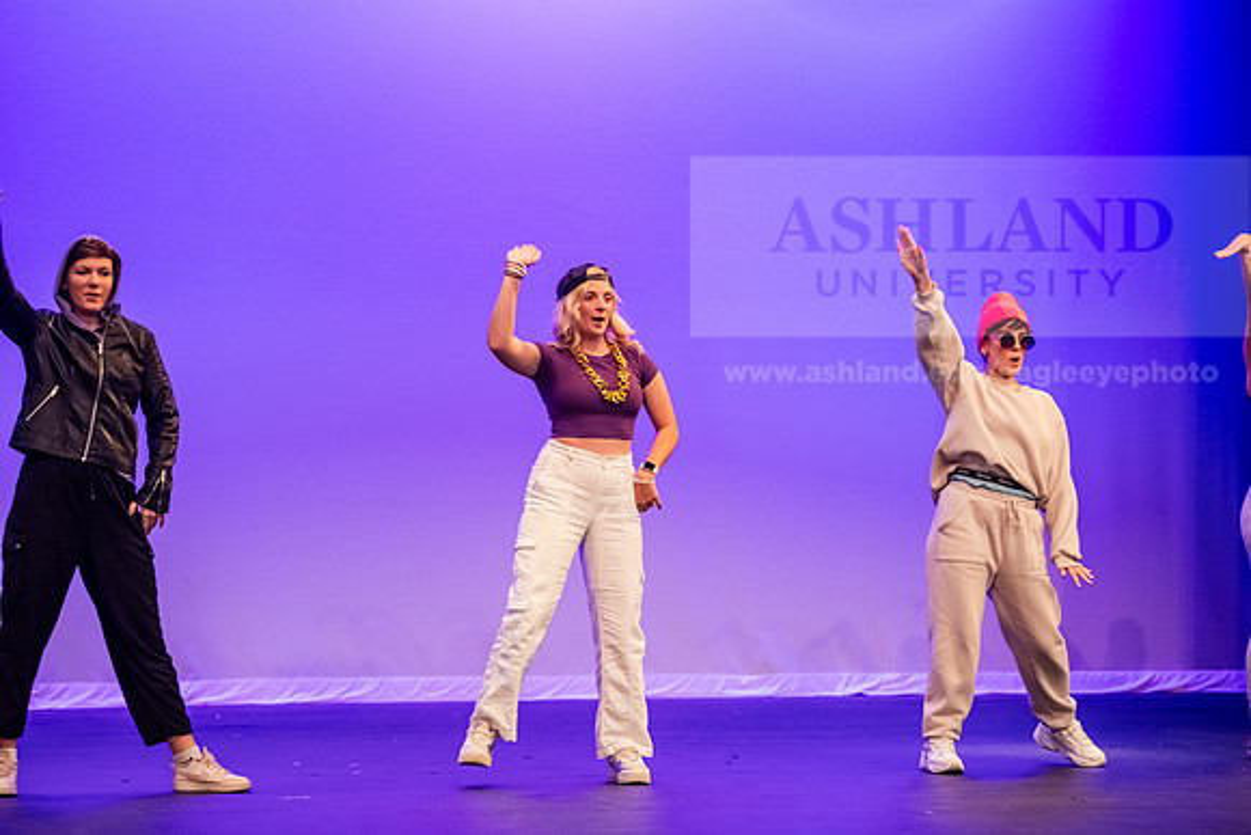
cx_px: 626
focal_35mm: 102
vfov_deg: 13.4
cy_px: 418
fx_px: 3545
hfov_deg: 20.0
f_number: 3.5
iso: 4000
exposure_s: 1/320
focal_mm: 102
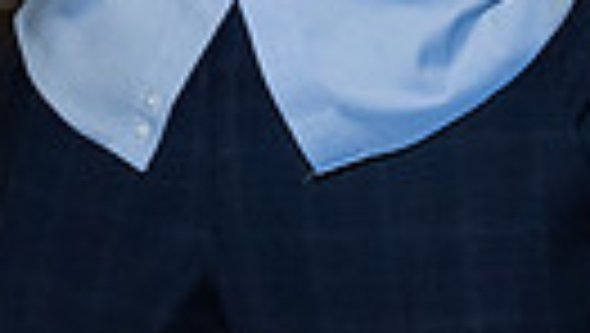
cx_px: 127
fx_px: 3273
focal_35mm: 209
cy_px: -611
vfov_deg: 5.5
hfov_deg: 10.3
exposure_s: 1/100
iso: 6400
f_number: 5.6
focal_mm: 36
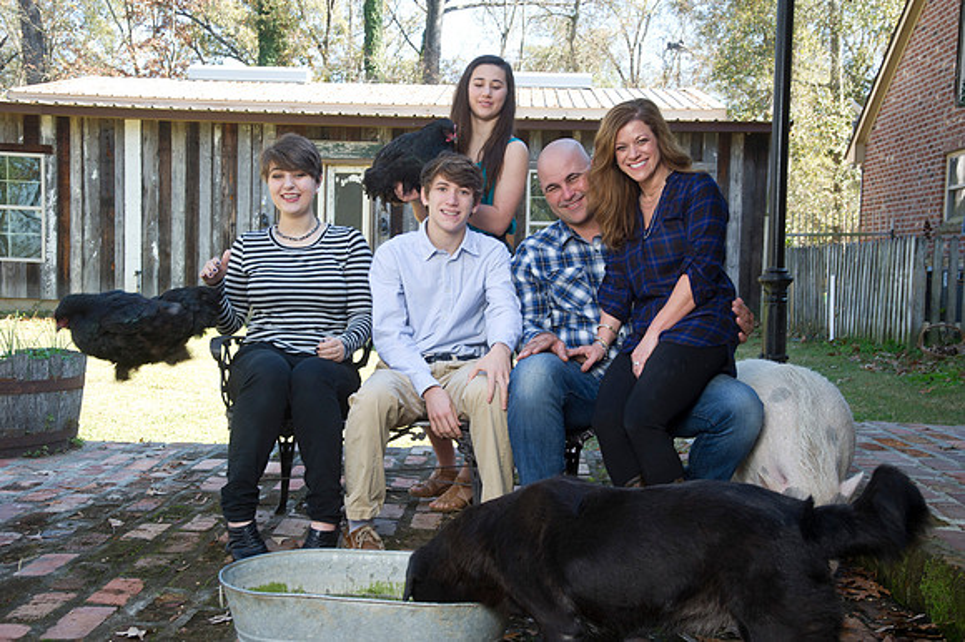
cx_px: 482
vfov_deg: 31.9
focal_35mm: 42
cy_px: 321
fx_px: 1125
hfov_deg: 46.4
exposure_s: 1/100
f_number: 9
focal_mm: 42
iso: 400
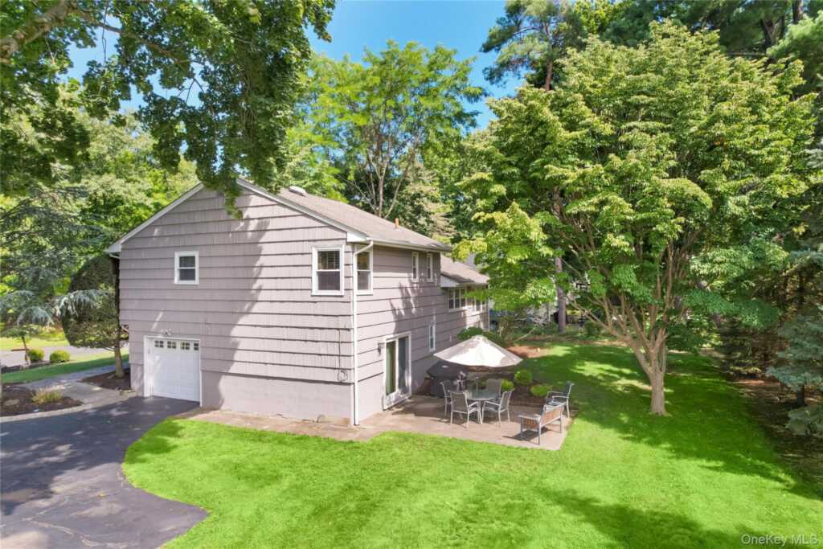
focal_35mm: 22
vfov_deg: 57.2
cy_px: 274
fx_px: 503
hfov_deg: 78.6
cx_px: 412
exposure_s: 1/200
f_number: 2.8
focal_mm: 8.38
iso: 100
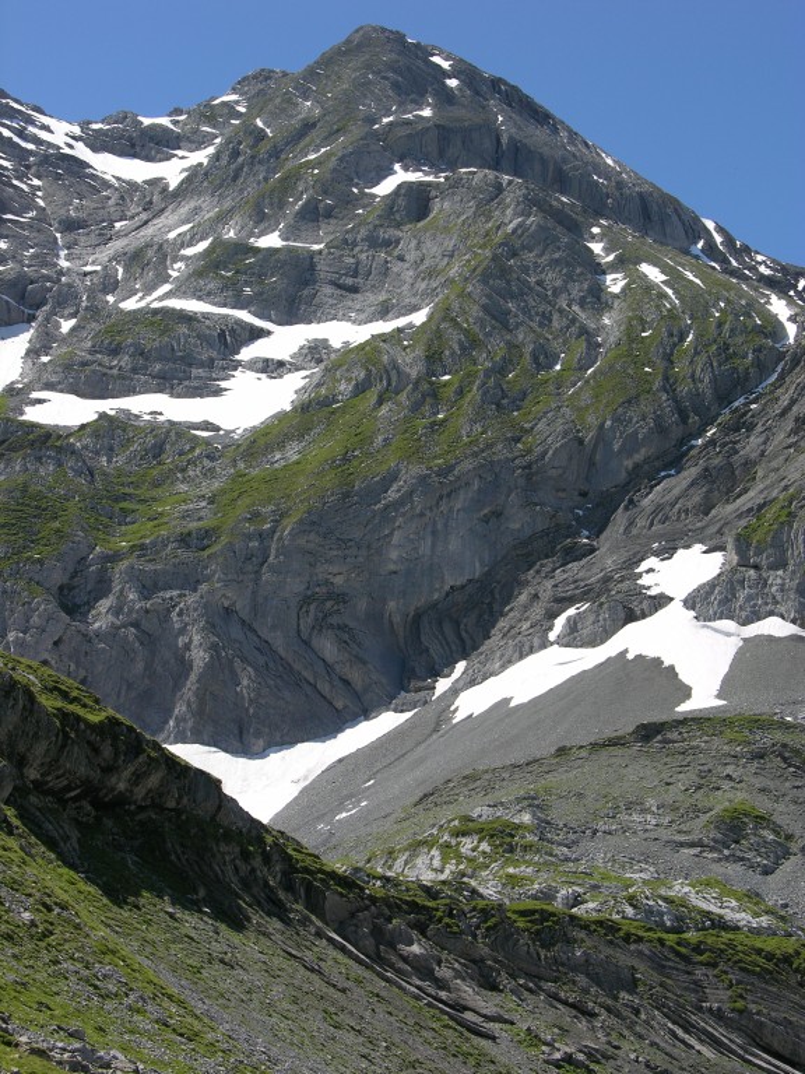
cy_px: 537
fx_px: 2419
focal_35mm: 78
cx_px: 402
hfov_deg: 18.9
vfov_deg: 25.0
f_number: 6.1
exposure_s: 1/217
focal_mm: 19.9
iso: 50
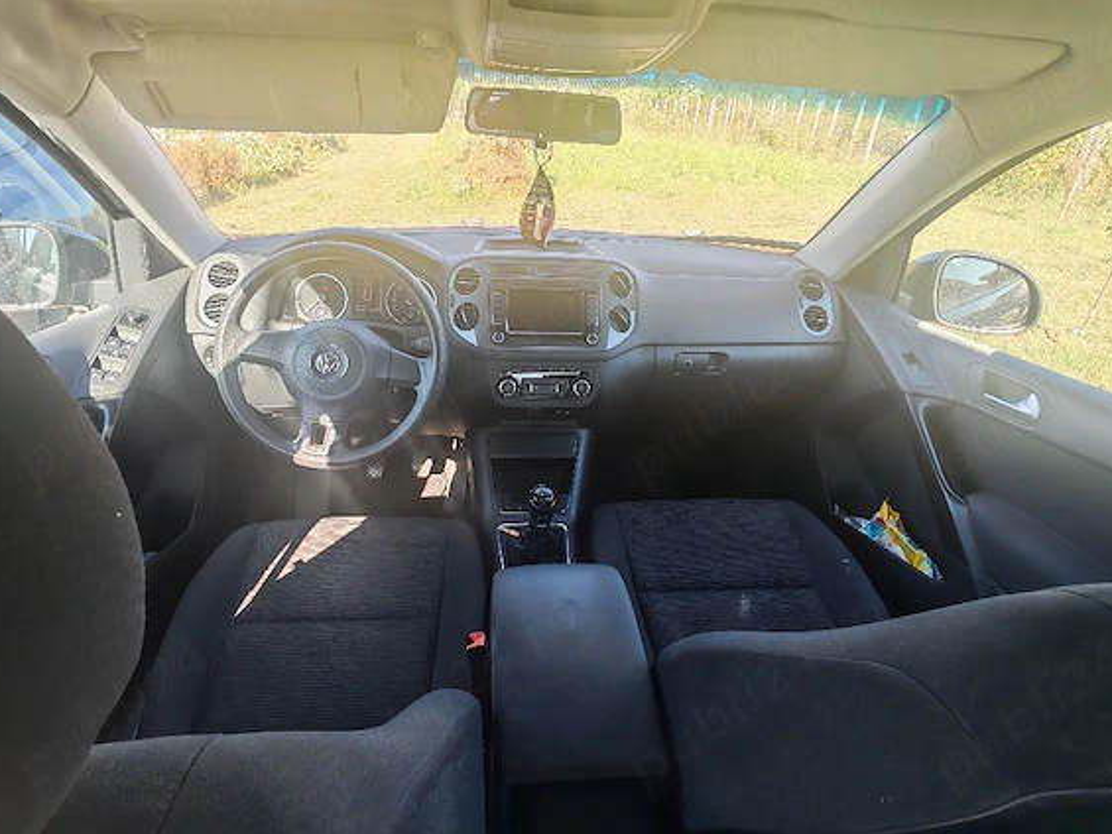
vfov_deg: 74.7
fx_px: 546
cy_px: 395
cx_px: 529
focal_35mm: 17
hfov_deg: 90.9
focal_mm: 1.96
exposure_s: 1/100
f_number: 2.2
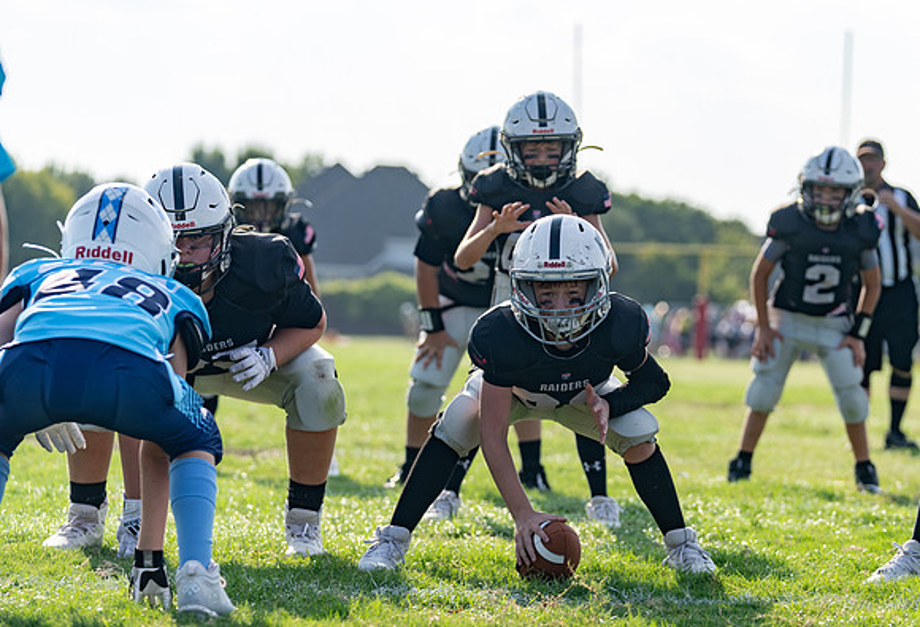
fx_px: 3969
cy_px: 308
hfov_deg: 13.2
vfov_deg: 9.0
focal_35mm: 154
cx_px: 581
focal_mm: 120
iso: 100
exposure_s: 1/1000
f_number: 3.5
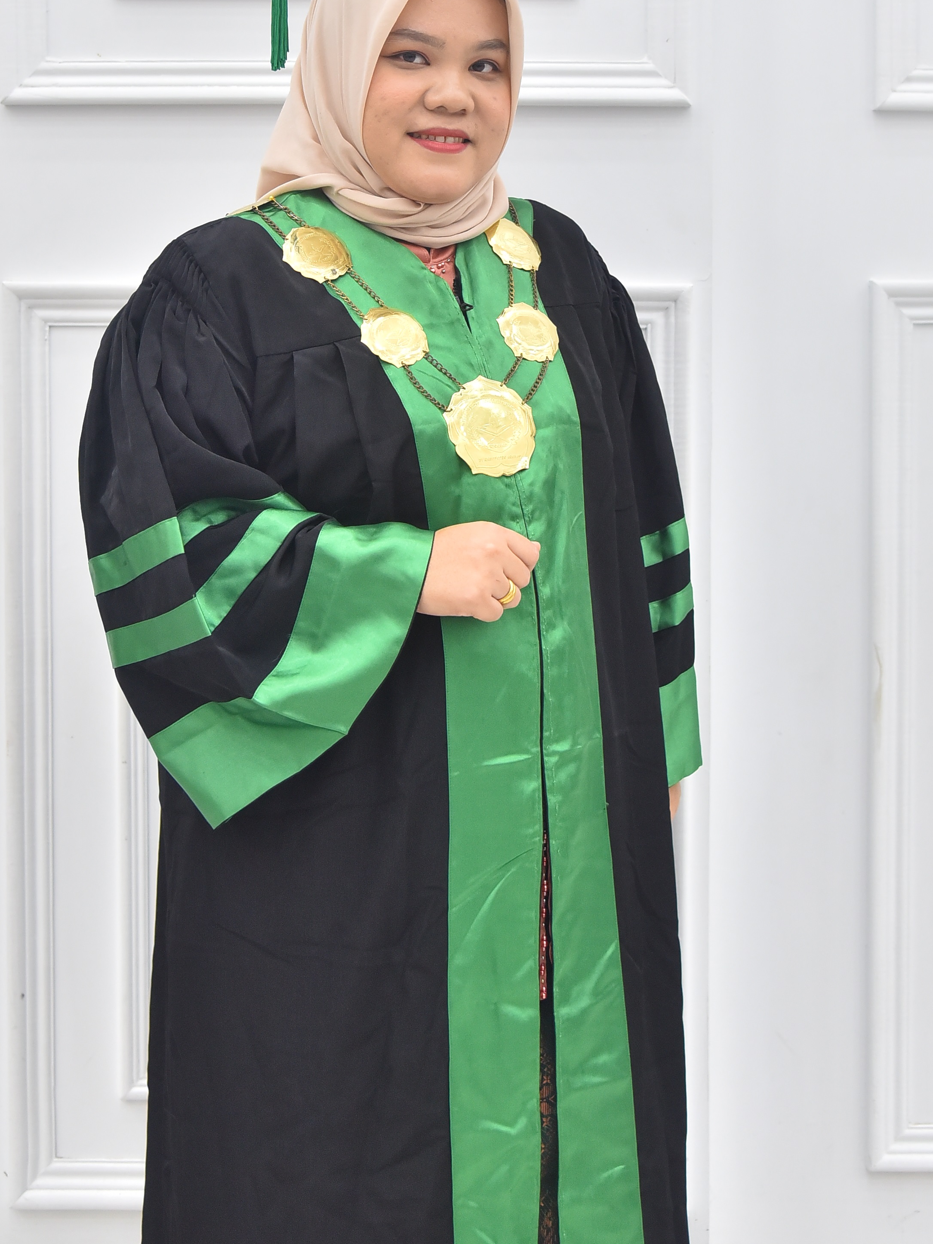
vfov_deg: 36.6
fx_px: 1833
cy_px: 314
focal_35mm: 51
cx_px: 419
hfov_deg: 28.5
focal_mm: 34
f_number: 4
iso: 1600
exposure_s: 1/125
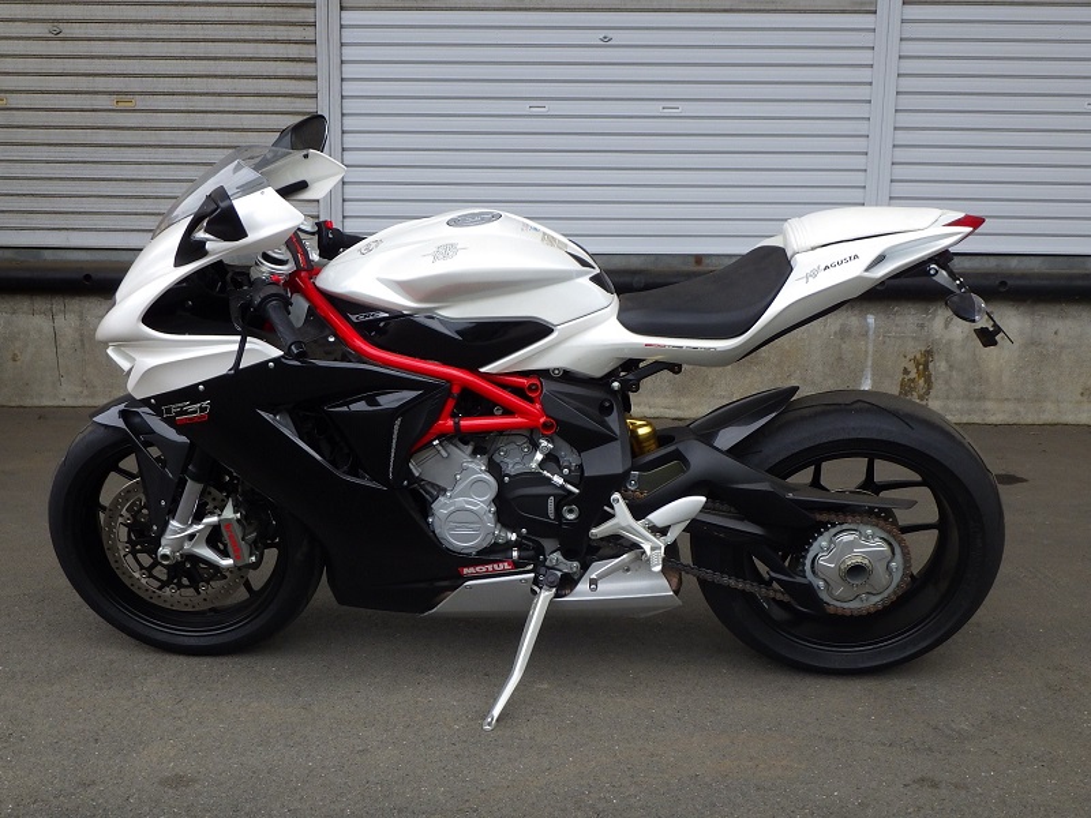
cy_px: 409
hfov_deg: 44.8
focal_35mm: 42
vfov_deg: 34.3
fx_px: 1324
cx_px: 546
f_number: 5
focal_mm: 7.5
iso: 125
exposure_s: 1/200
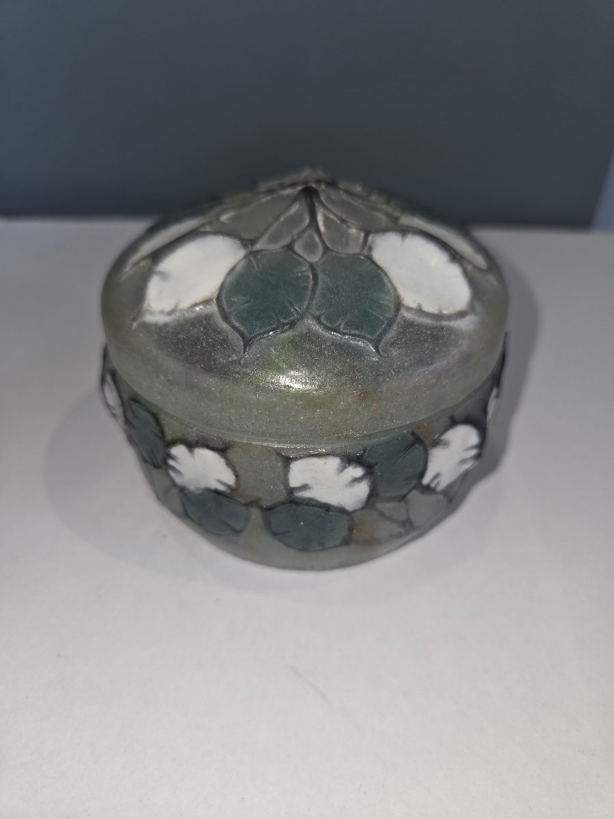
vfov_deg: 73.9
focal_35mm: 23
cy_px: 410
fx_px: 544
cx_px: 307
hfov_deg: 58.9
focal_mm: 5.4
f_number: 1.8
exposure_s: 1/50
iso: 500
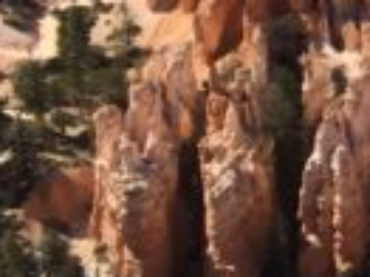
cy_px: -226
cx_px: 1432
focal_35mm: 227
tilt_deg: -16.2
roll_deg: +0.2
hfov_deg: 6.9
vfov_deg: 6.4
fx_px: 2424
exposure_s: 1/1603
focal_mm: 4.15
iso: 25
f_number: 2.2
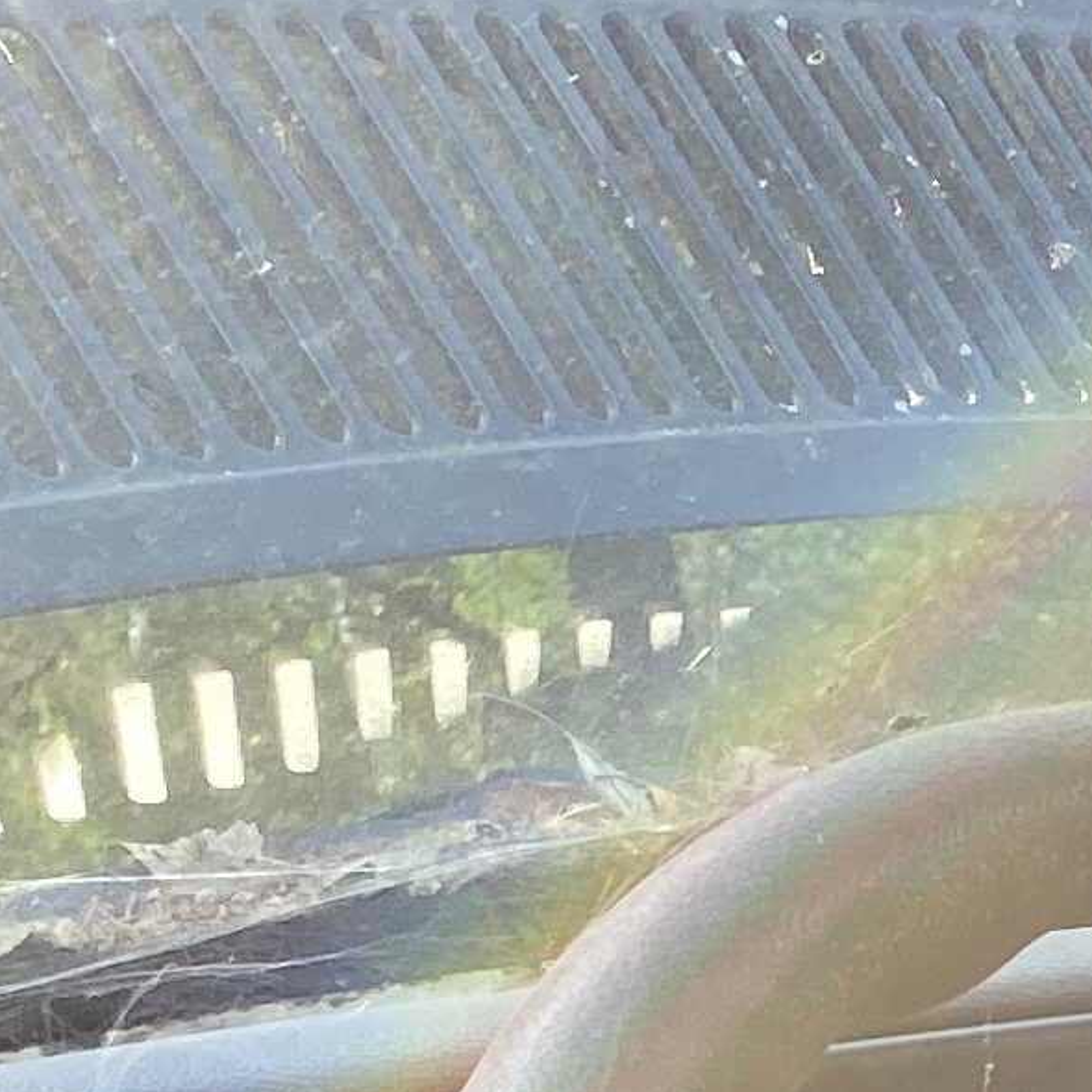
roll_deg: +0.5
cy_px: 2612
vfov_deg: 9.8
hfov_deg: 9.9
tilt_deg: -24.1
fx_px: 5603
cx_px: 2571
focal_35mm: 157
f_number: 1.8
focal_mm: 4.25
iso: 32
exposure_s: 1/146
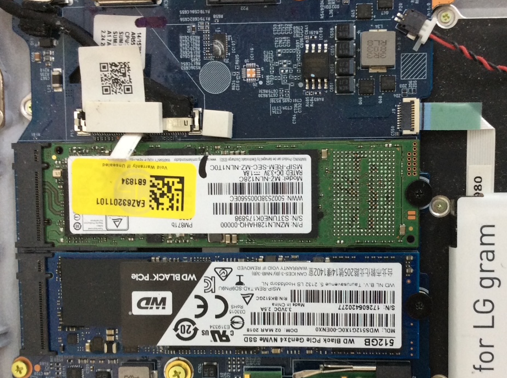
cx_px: 312
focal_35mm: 45
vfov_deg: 32.0
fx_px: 658
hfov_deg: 41.9
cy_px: 221
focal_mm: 3.3
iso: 80
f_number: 2.4
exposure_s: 1/24
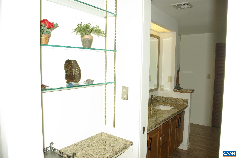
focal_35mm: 27
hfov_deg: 67.4
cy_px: 79
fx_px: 178
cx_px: 118
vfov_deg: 47.9
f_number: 8
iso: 400
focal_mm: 18
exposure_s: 1/125
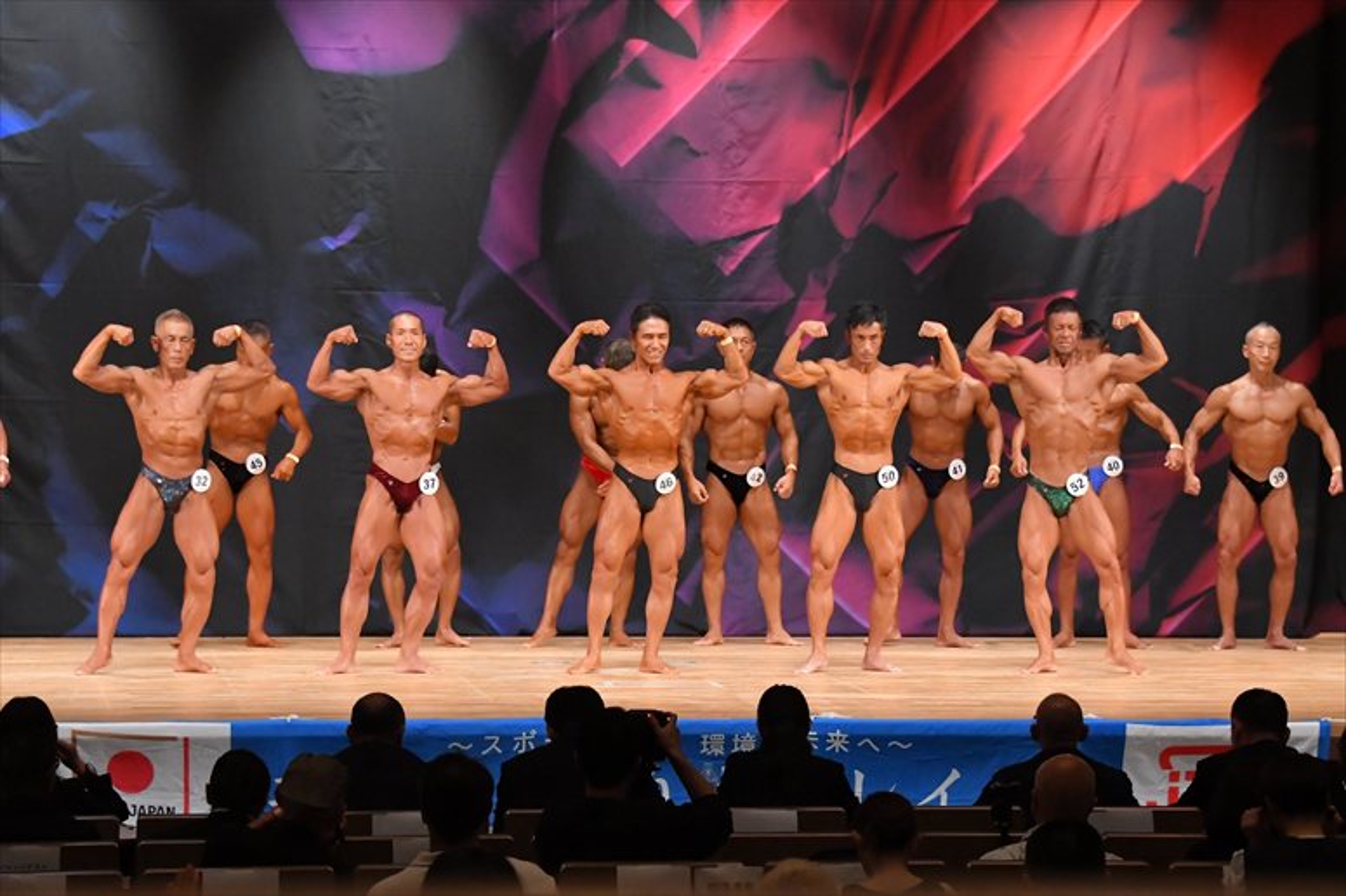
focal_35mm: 135
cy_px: 448
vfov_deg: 10.2
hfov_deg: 15.2
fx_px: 5045
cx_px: 673
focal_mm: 90
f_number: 5.6
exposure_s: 1/400
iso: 6400
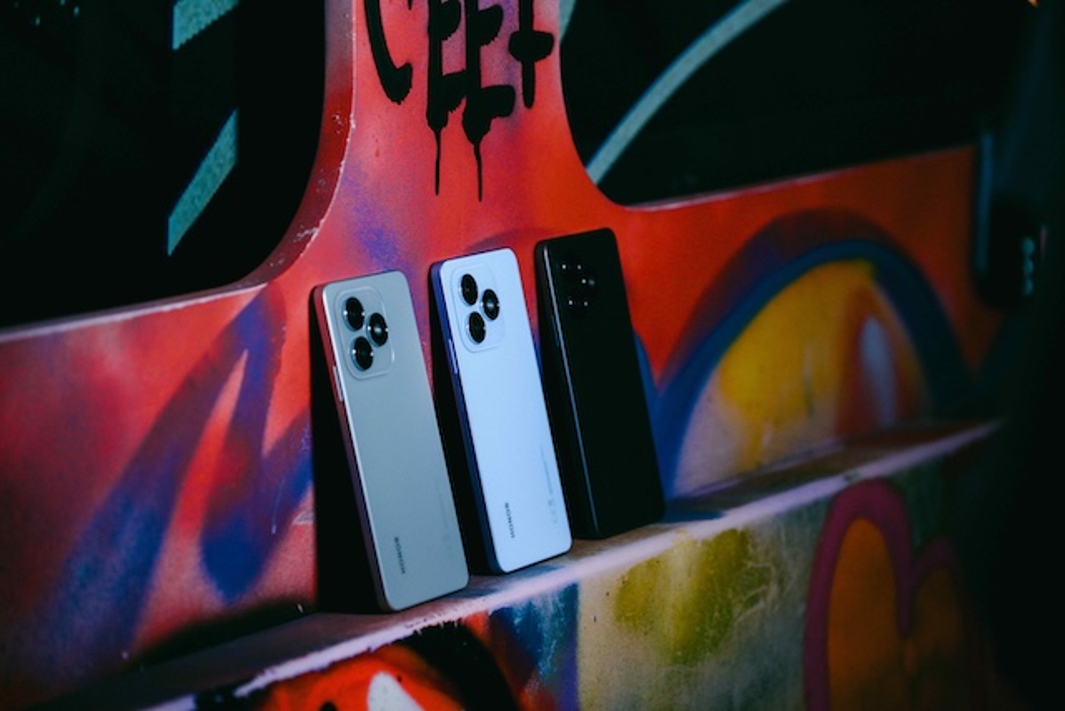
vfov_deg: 11.4
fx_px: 3551
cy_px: 356
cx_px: 532
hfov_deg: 17.1
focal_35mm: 120
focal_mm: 120
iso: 1250
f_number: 4
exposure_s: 1/160
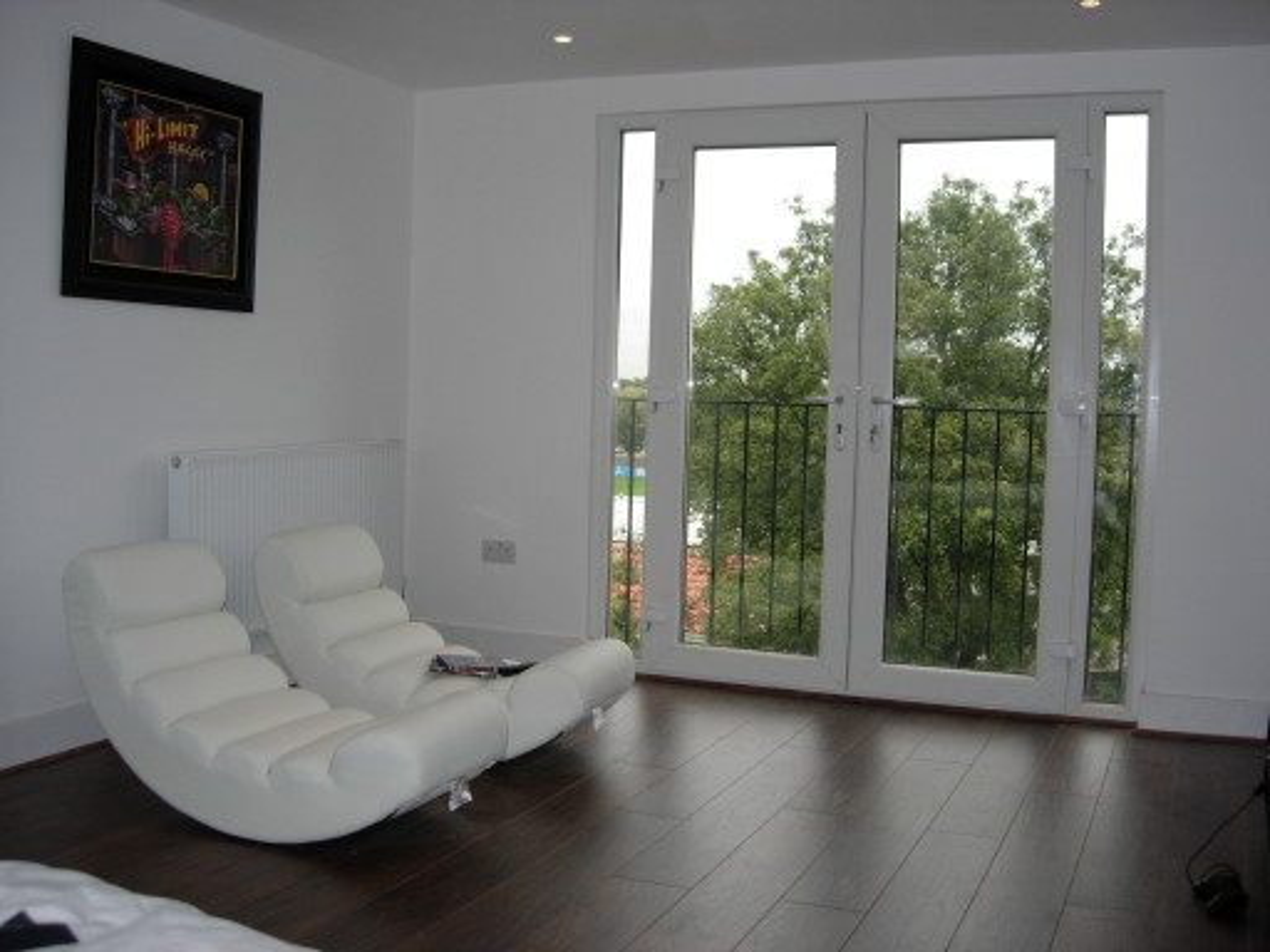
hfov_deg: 49.0
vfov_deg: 37.7
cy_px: 476
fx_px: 1394
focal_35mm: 38
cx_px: 635
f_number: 2.8
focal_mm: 7.8
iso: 79
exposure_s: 1/304
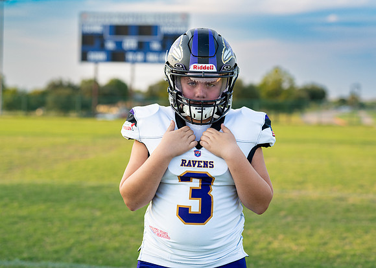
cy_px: 111
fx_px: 675
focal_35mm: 63
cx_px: 201
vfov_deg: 22.5
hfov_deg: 31.1
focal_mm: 50
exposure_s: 1/500
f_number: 2
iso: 100
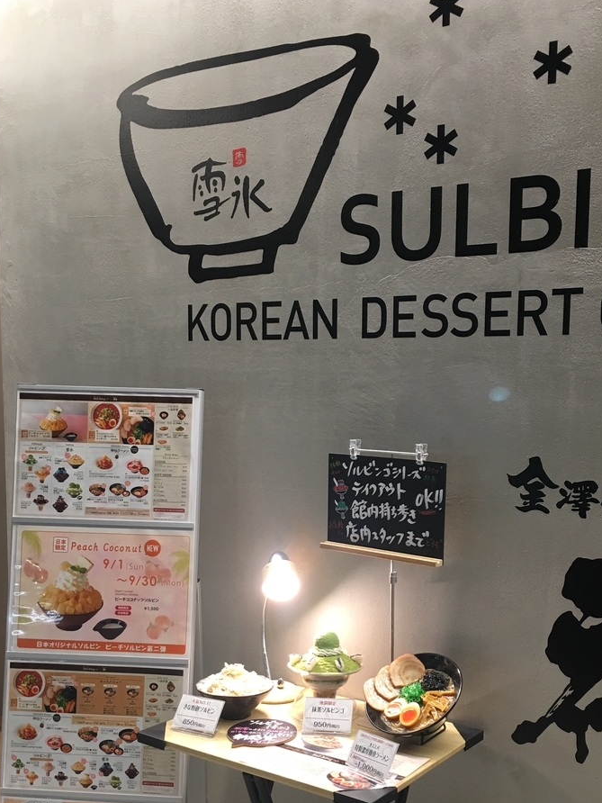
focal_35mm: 39
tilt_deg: -5.8
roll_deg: -1.1
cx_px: 379
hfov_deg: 36.6
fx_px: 904
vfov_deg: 47.4
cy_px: 502
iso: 40
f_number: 2.2
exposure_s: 1/15
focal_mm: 4.15
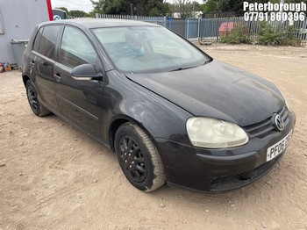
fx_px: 230
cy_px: 115
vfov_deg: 53.0
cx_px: 154
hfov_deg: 67.3
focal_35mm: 26
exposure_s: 1/1795
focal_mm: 4.2
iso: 32
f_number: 1.6
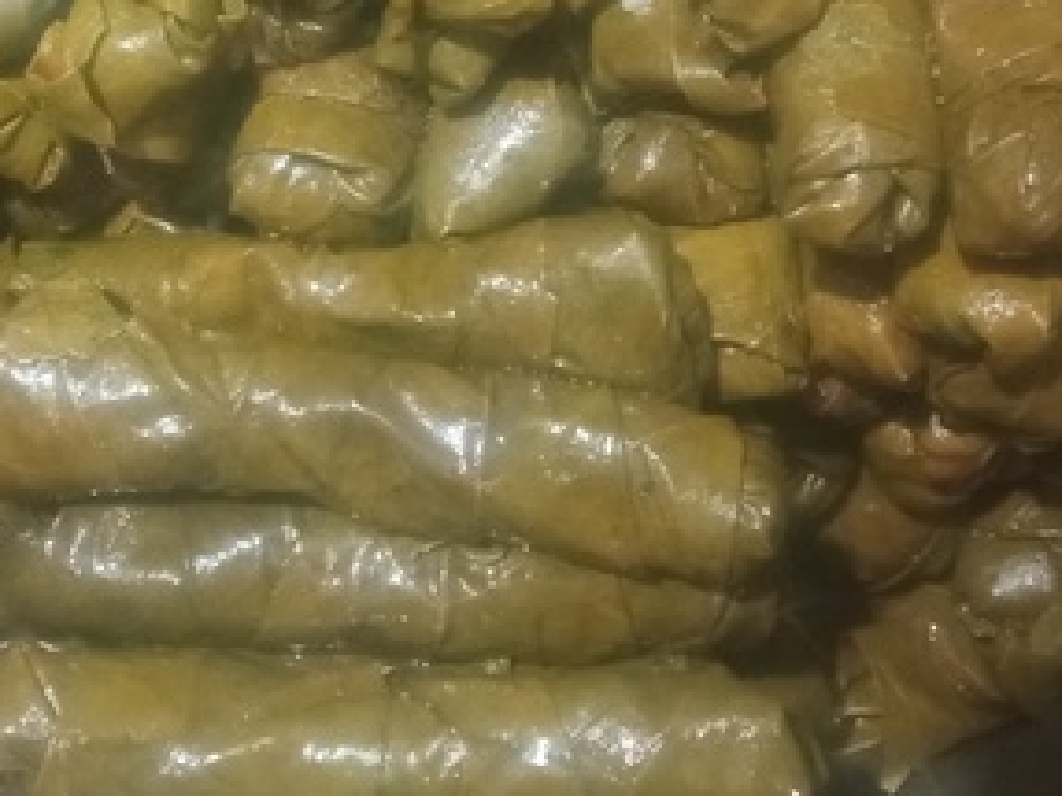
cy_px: 56
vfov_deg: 22.0
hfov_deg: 29.7
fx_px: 1993
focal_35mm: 65
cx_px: 389
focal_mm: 3.79
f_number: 2.2
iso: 3997
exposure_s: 1/14.3
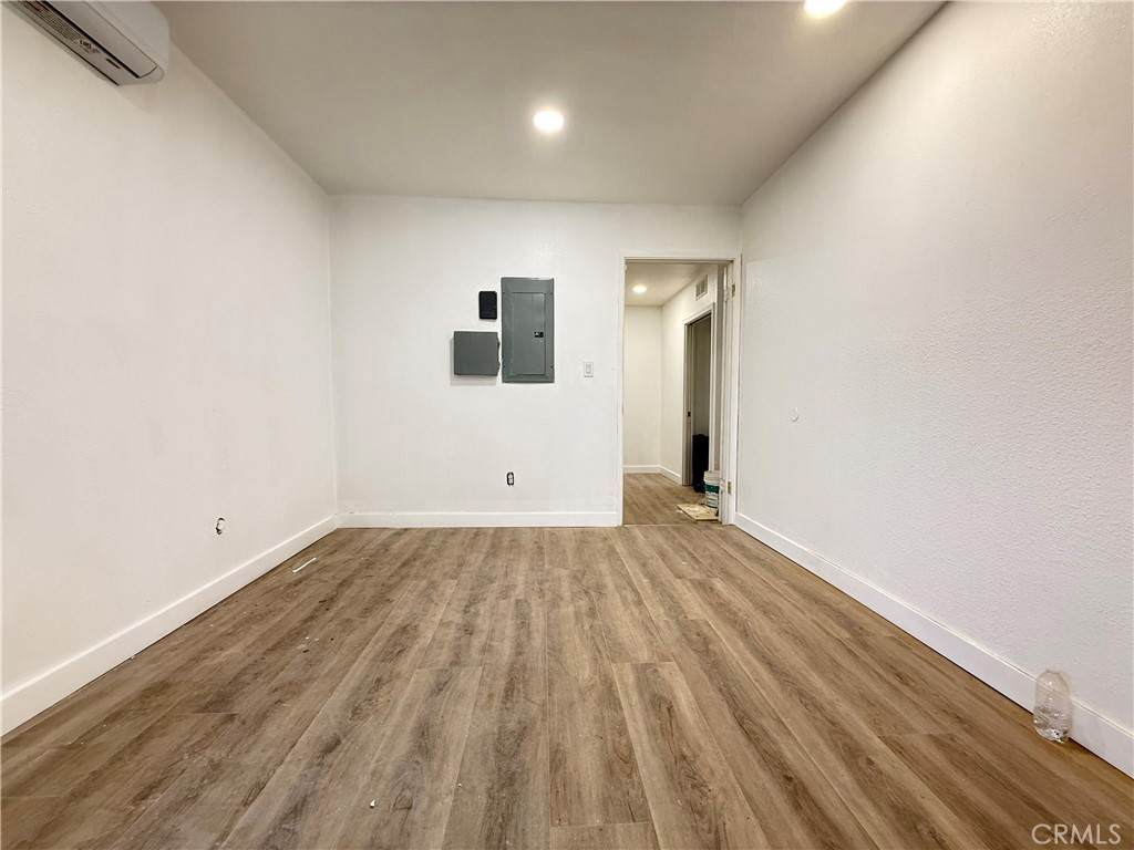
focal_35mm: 14
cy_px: 425
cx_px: 567
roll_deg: +0.3
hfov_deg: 102.1
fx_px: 459
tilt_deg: -1.9
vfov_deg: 85.7
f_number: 2.2
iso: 250
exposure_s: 1/60
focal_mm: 2.22
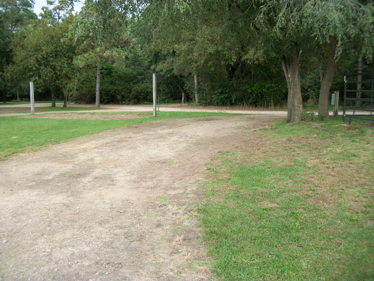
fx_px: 346
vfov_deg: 44.2
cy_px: 140
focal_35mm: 32
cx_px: 187
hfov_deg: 56.8
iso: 80
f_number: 2.9
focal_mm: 5.7
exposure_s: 1/200
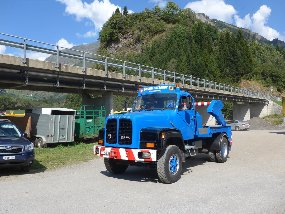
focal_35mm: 29
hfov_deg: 61.7
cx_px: 142
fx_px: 239
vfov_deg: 48.2
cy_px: 107
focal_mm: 6
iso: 80
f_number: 2.8
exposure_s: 1/1300
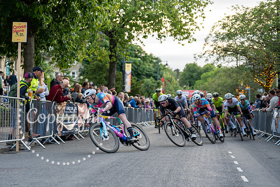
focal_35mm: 70
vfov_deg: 19.5
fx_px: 545
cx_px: 140
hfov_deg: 28.8
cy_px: 94
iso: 1000
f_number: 2.8
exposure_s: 1/800
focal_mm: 70
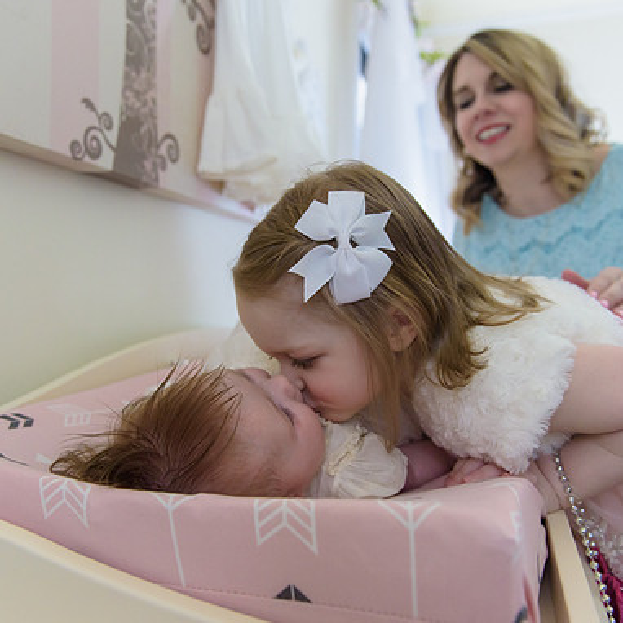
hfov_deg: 52.5
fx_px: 631
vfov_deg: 52.5
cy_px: 312
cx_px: 303
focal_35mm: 31
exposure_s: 1/125
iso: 1600
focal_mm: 24
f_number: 3.2
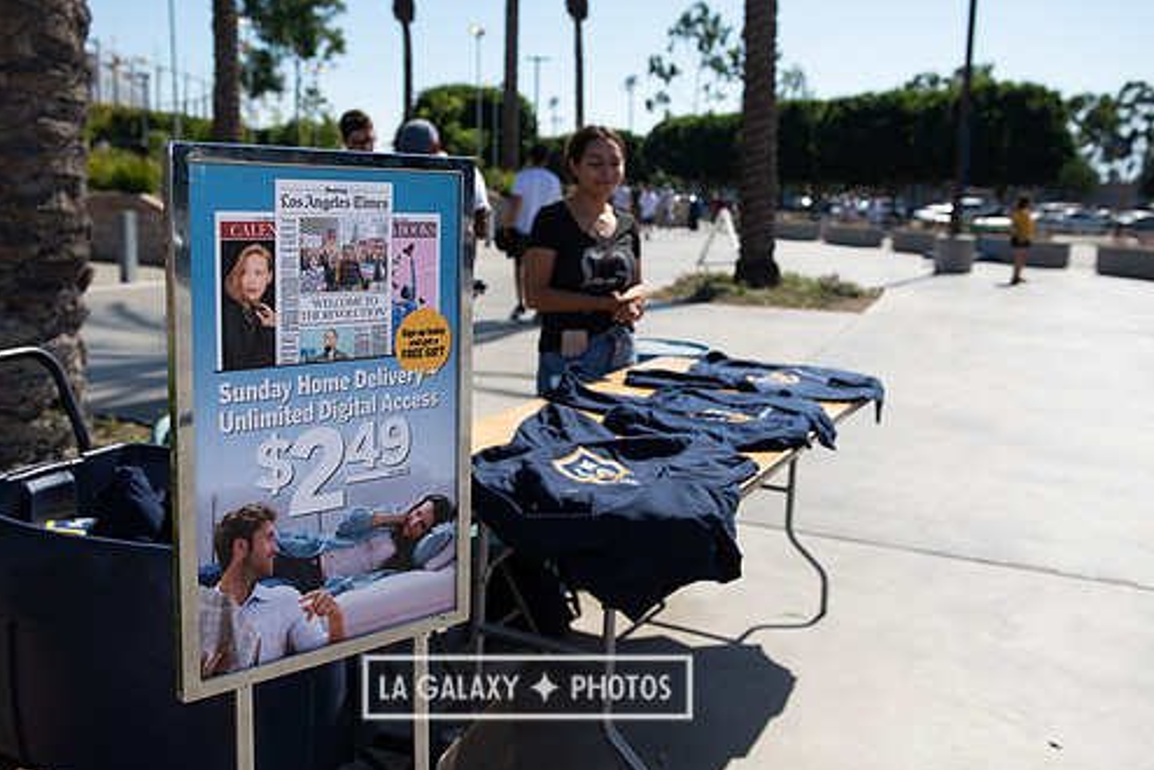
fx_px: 1090
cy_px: 337
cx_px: 527
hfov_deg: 55.7
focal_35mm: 34
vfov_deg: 38.8
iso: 200
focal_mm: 29
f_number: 4
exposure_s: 1/2500
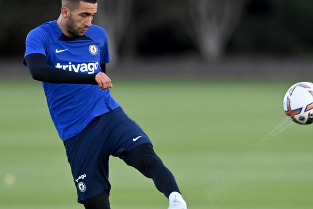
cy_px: 143
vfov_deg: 1.9
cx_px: 208
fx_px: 6200
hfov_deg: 2.9
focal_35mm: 713
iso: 800
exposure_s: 1/2000
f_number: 3.5
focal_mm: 400
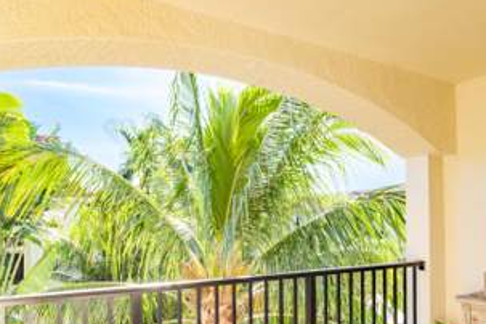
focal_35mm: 29
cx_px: 259
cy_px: 220
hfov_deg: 63.6
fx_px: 391
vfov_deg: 44.2
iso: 640
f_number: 4
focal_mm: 17
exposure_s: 1/8000
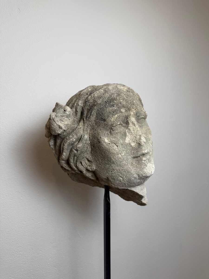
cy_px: 140
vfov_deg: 71.6
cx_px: 104
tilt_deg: -3.1
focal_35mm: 24
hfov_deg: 56.8
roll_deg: +0.2
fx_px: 193
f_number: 1.78
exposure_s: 1/360
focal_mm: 6.76
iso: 80
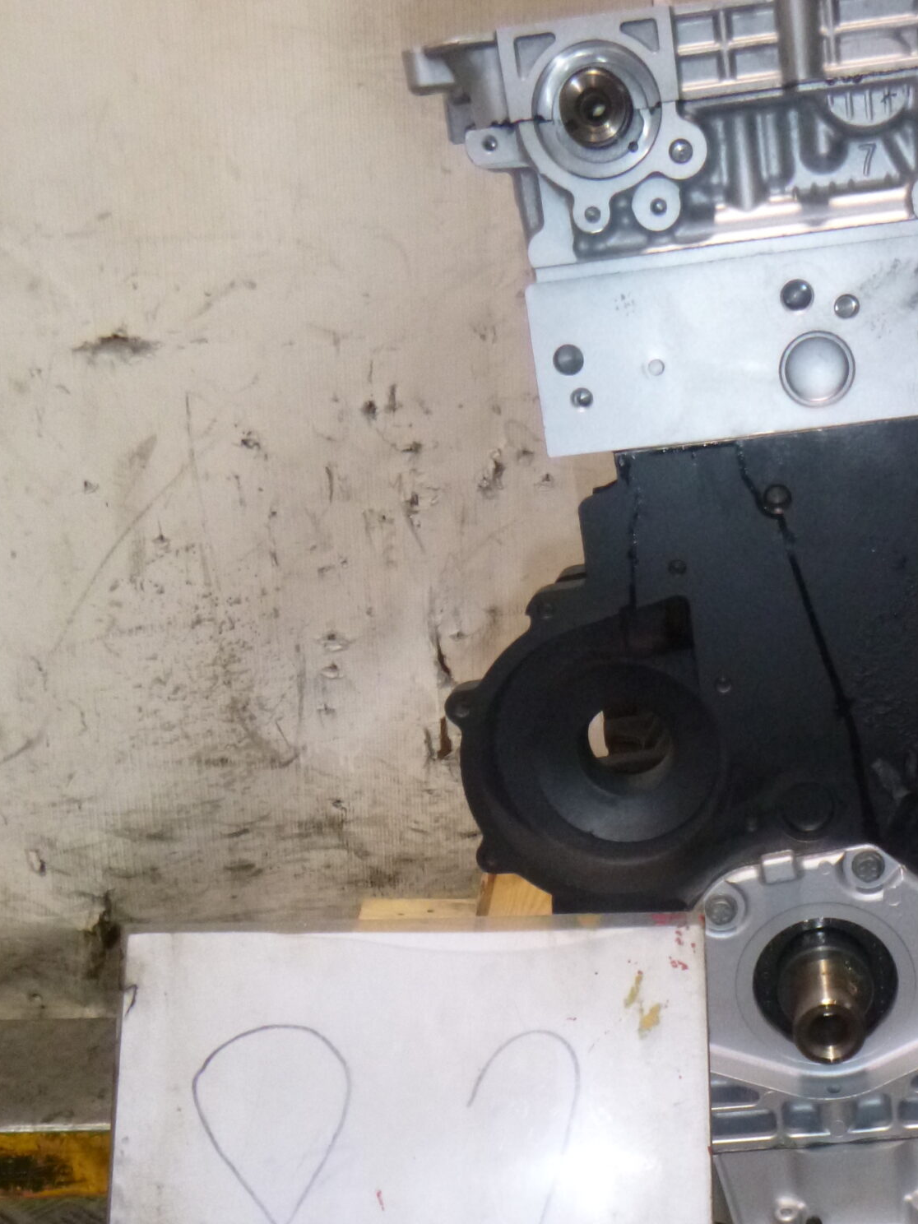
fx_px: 1520
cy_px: 777
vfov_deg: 43.5
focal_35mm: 43
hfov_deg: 33.1
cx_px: 652
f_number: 3.9
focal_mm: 4.5
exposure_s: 1/60
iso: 400
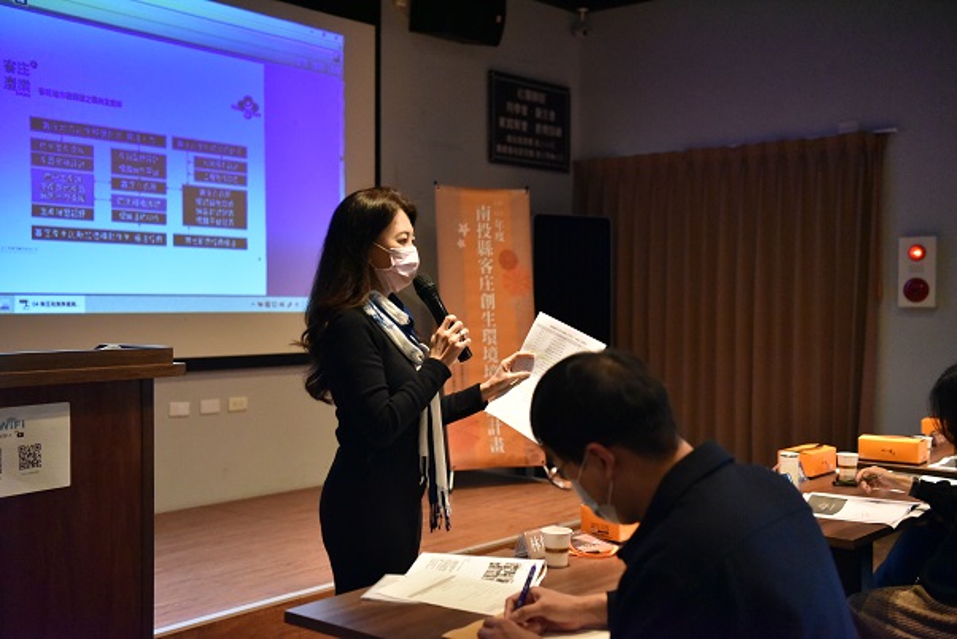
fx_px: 1197
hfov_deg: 43.6
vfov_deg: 29.9
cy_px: 320
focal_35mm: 45
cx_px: 478
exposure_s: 1/1000
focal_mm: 45
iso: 10000
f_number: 2.8
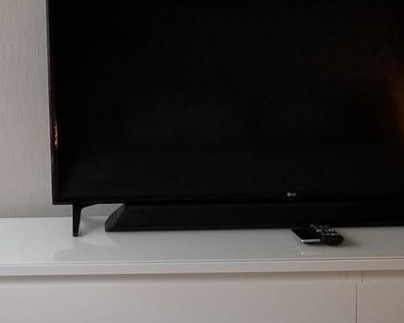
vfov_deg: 16.2
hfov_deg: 19.8
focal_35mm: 95
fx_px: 1136
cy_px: 169
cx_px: 46
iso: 64
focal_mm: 4.25
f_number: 1.7
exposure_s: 1/60
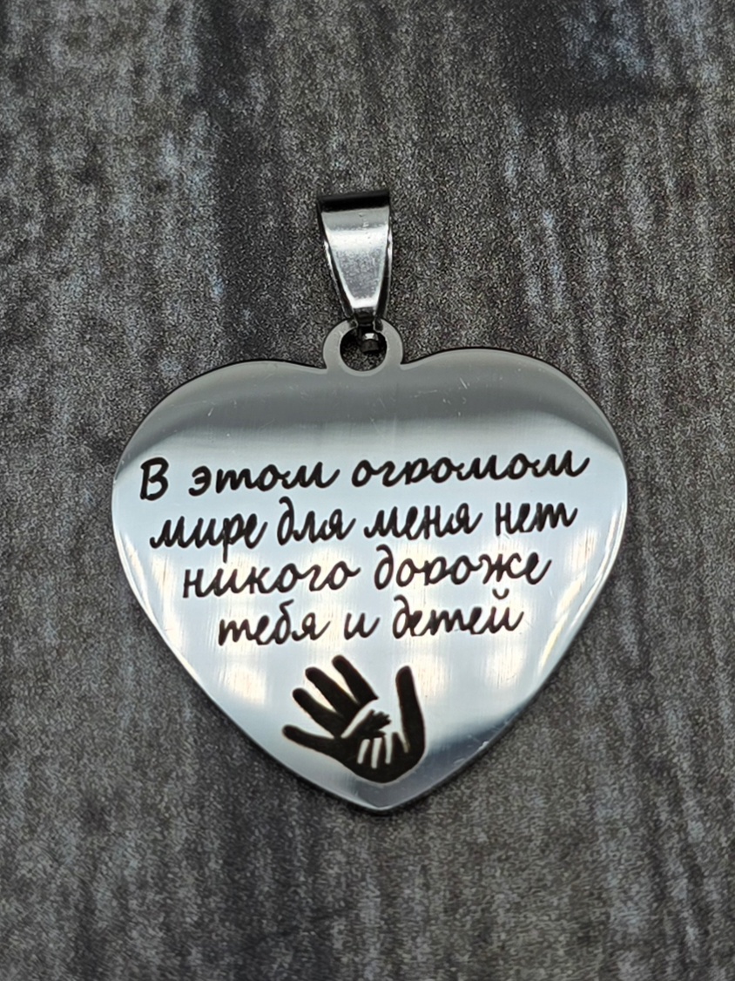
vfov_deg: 73.9
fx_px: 651
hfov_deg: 58.9
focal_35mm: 23
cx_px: 368
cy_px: 490
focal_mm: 6.3
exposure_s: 1/286
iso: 12
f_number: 1.7
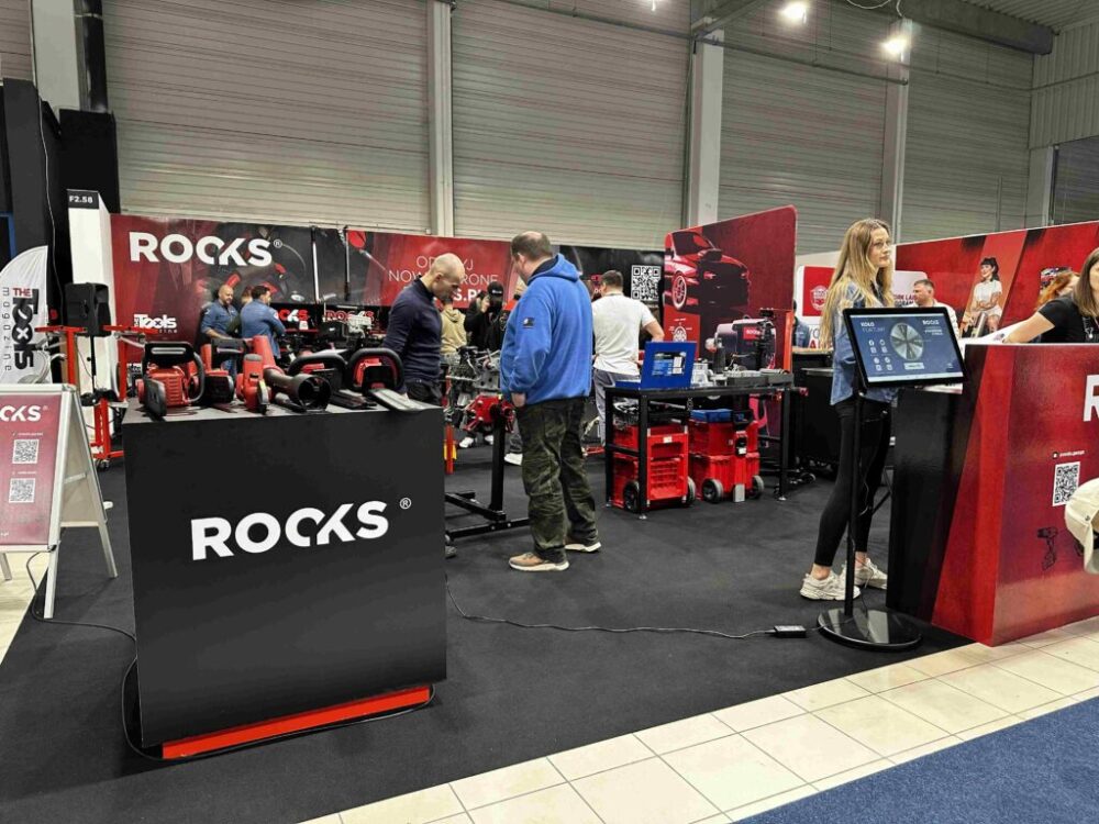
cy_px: 412
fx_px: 762
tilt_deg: -5.0
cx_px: 550
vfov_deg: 56.8
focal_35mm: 24
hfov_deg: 71.6
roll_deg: -0.3
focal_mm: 6.86
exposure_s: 1/50
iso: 200
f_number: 1.78
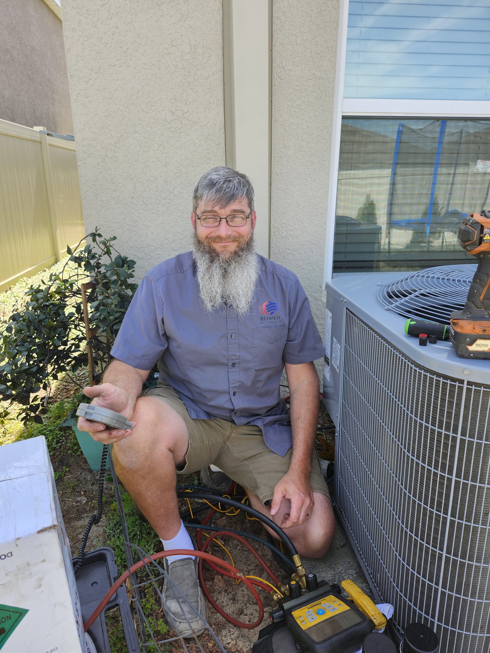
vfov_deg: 73.9
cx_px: 245
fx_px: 434
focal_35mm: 23
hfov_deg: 58.9
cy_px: 326
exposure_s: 1/273
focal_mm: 5.54
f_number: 1.8
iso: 25
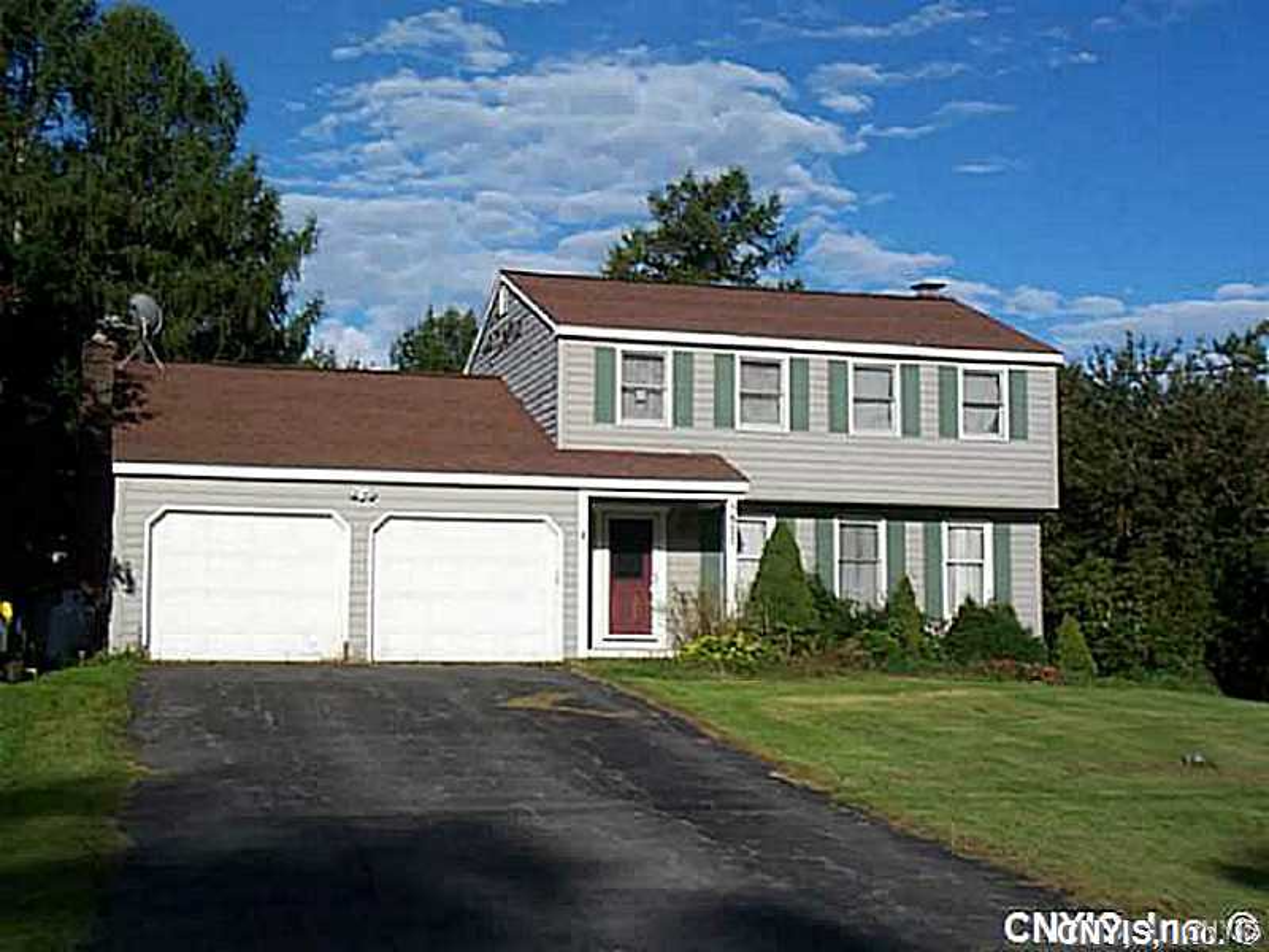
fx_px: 1796
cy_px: 476
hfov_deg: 38.9
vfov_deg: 29.7
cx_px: 634
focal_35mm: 49
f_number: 7.1
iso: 64
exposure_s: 1/320
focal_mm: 8
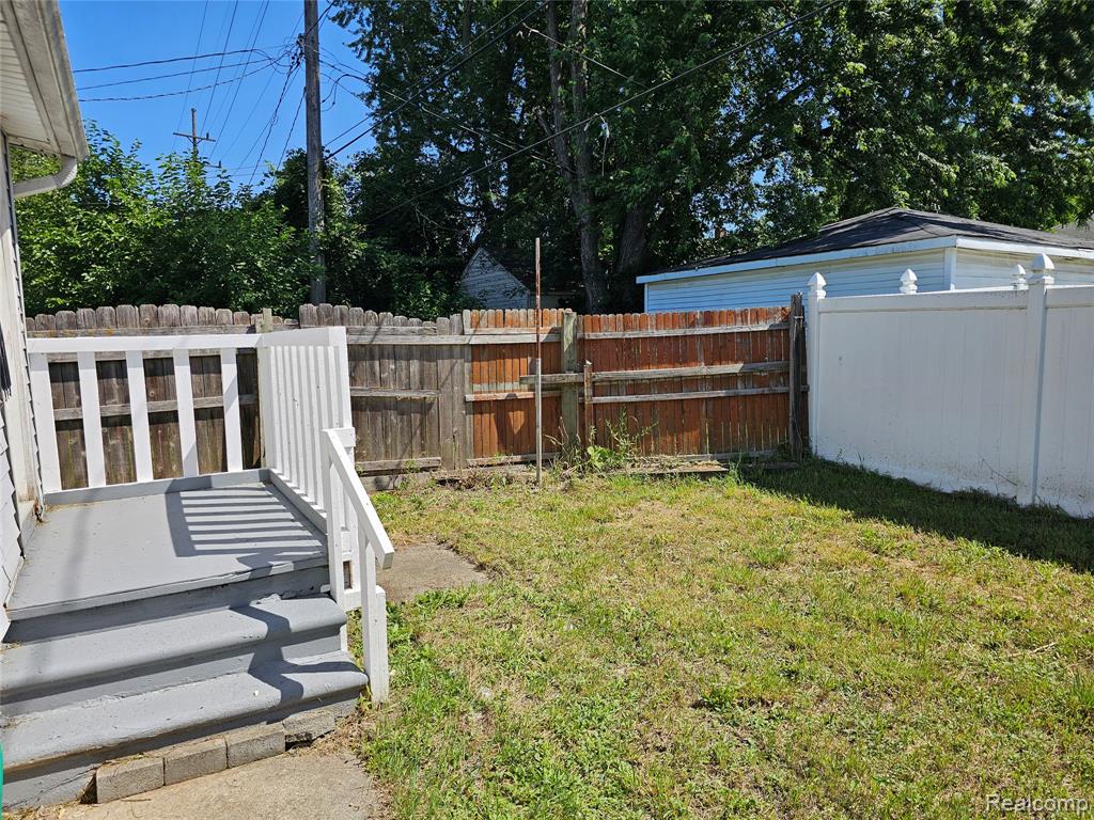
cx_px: 547
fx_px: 727
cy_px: 410
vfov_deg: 58.9
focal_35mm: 23
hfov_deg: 73.9
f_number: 1.7
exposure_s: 1/603
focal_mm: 6.3
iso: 10
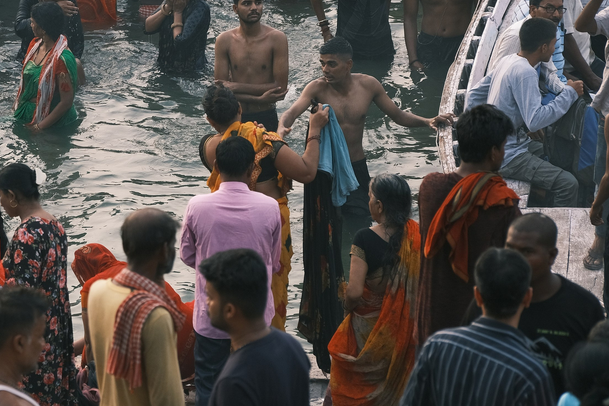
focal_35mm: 329
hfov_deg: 6.3
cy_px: 44
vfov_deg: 4.2
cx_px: 44
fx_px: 5565
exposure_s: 1/250
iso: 400
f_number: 5
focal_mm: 118
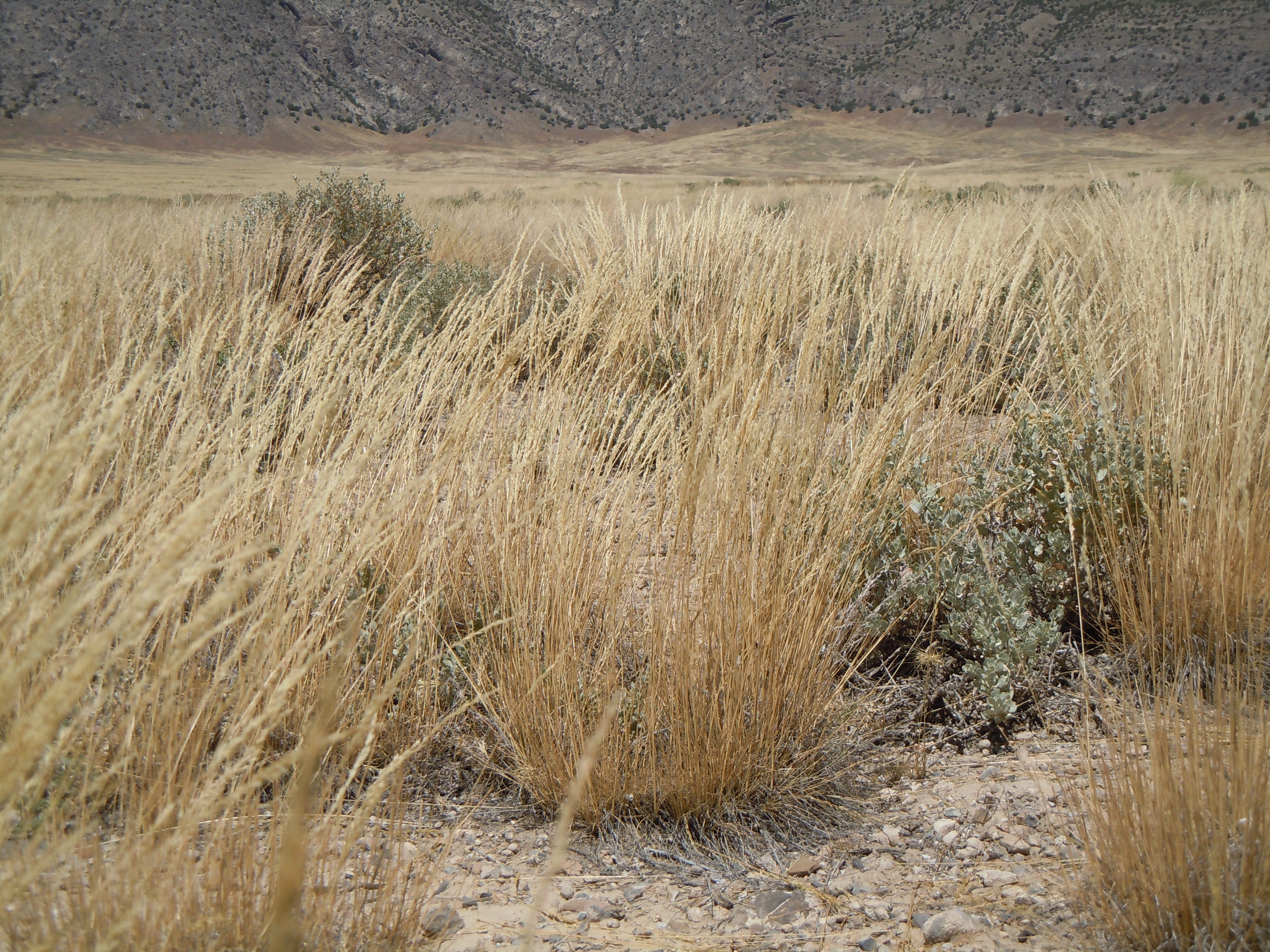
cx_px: 635
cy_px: 476
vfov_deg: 21.6
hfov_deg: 28.6
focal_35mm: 68
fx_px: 2495
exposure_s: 1/400
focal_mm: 12.2
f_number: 8.2
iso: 100
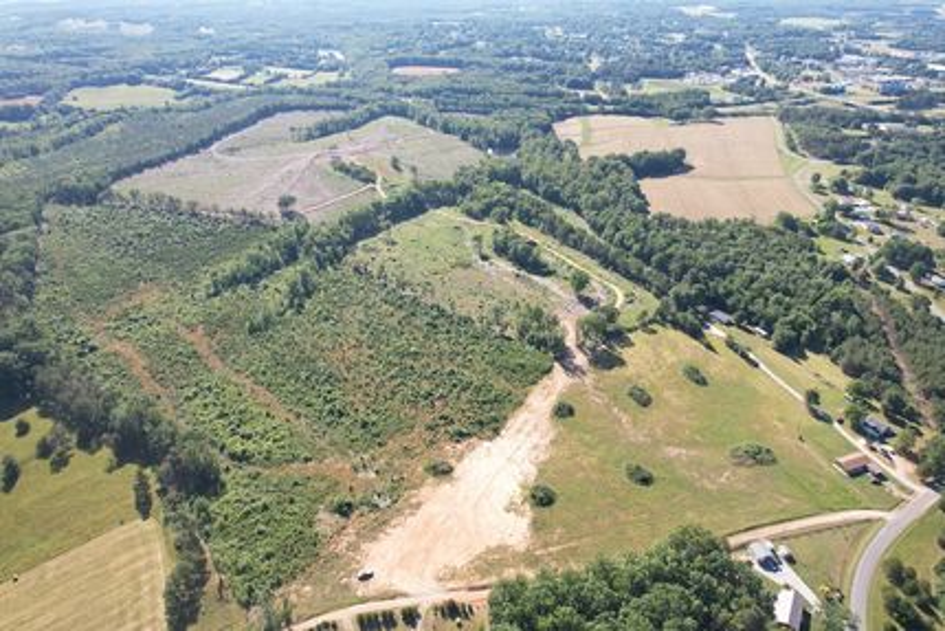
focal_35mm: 22
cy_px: 316
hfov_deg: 78.6
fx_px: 578
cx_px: 472
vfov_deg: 57.3
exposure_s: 1/160
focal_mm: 8.38
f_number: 2.8
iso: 100
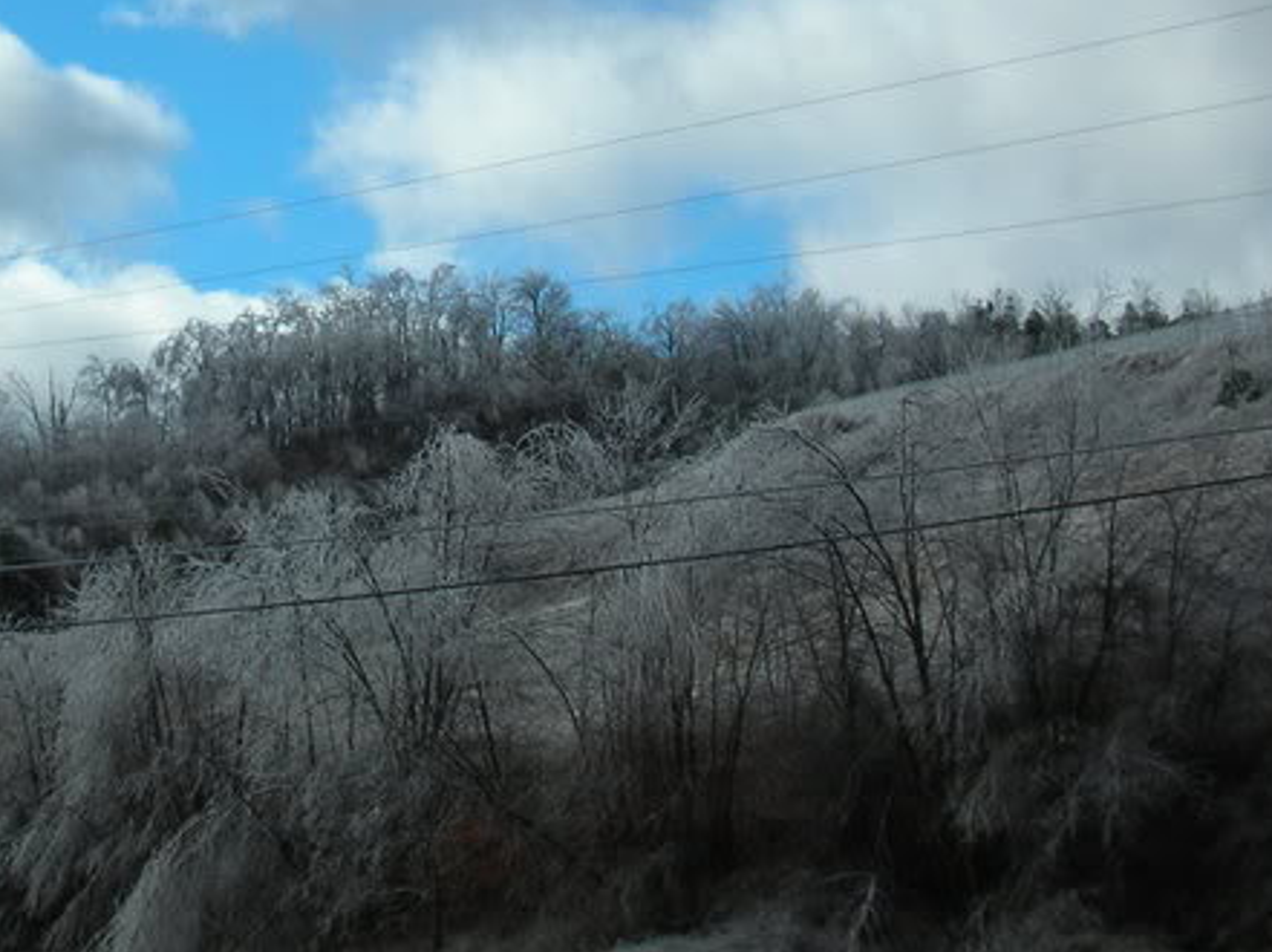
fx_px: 2533
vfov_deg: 20.9
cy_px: 115
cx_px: 294
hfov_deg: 27.7
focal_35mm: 69
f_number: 6.4
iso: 50
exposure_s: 1/327
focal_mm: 6.3
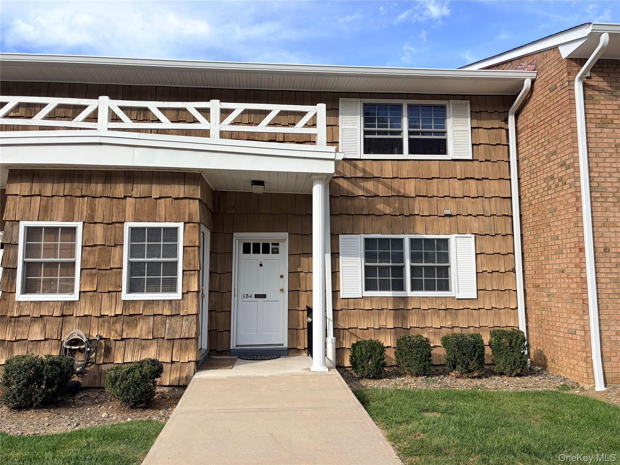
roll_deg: +1.0
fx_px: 466
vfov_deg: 53.1
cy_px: 232
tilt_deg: +6.4
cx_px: 310
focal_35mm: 26
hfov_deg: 67.3
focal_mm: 5.96
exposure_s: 1/1953
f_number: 1.6
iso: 50
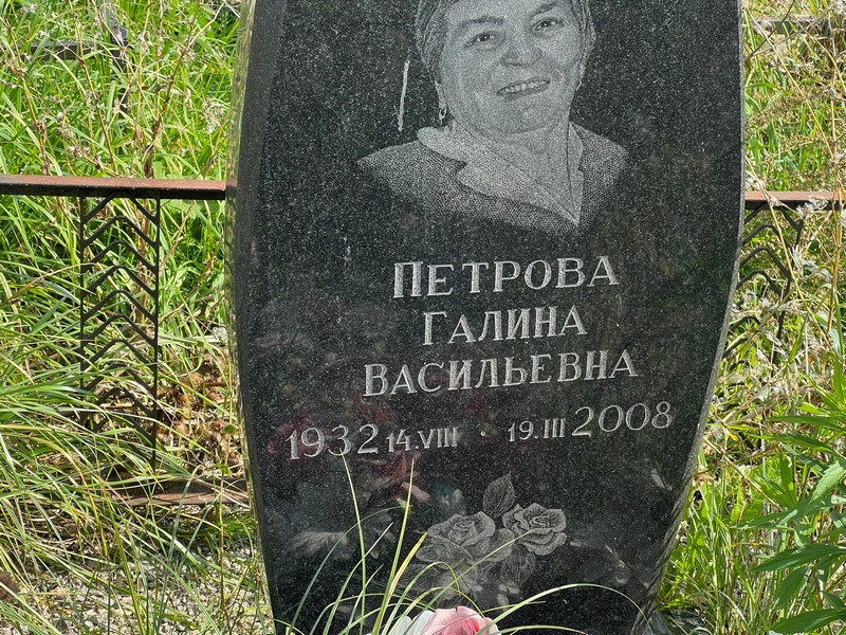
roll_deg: -2.4
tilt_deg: -20.7
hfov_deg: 25.3
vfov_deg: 19.1
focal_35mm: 77
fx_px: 1882
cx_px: 423
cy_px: 318
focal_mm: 9
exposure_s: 1/153
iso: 32
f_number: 2.8
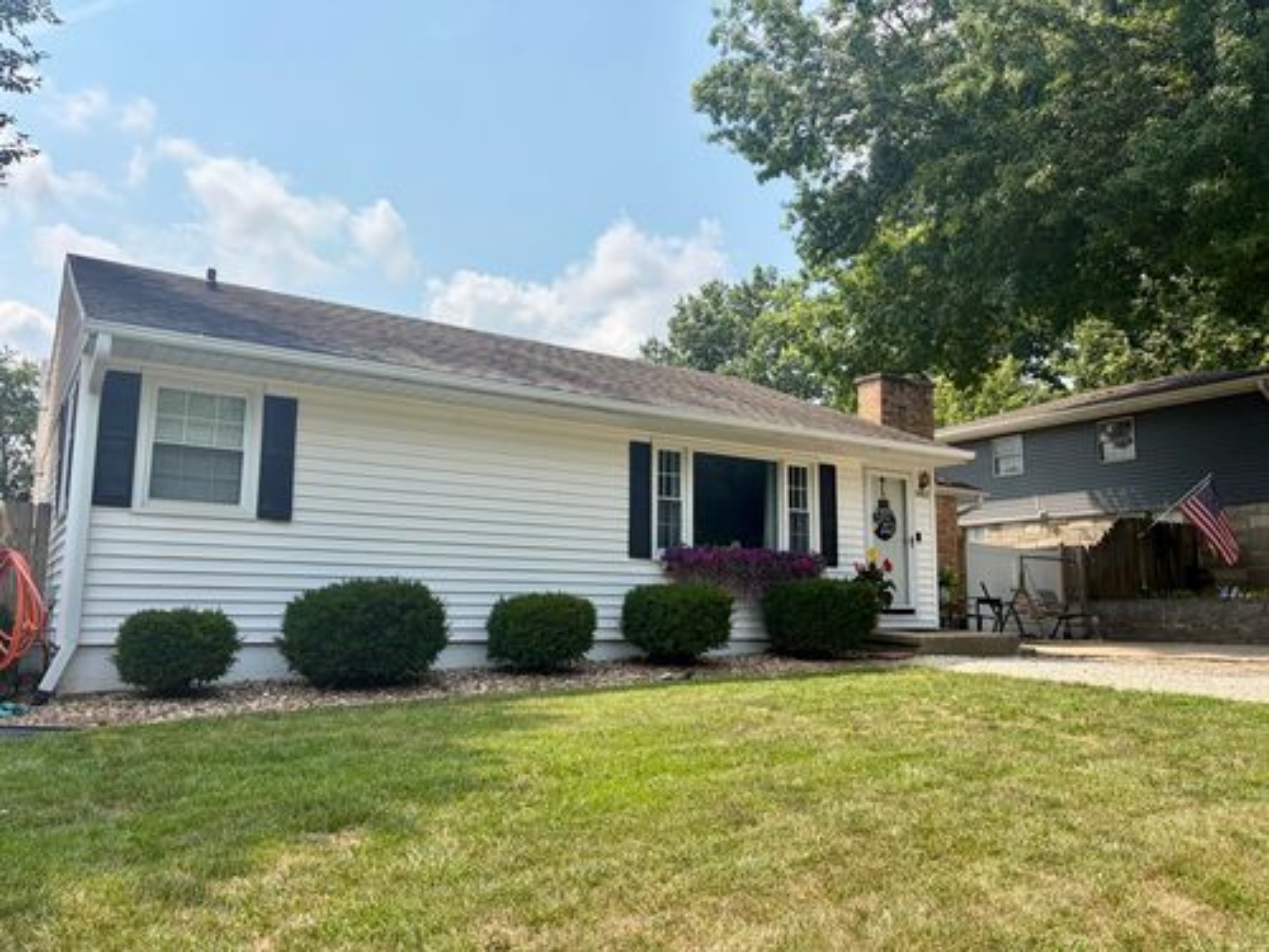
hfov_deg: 67.3
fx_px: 953
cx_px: 634
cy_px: 476
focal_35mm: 26
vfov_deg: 53.1
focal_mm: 5.96
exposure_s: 1/2865
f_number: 1.6
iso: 50
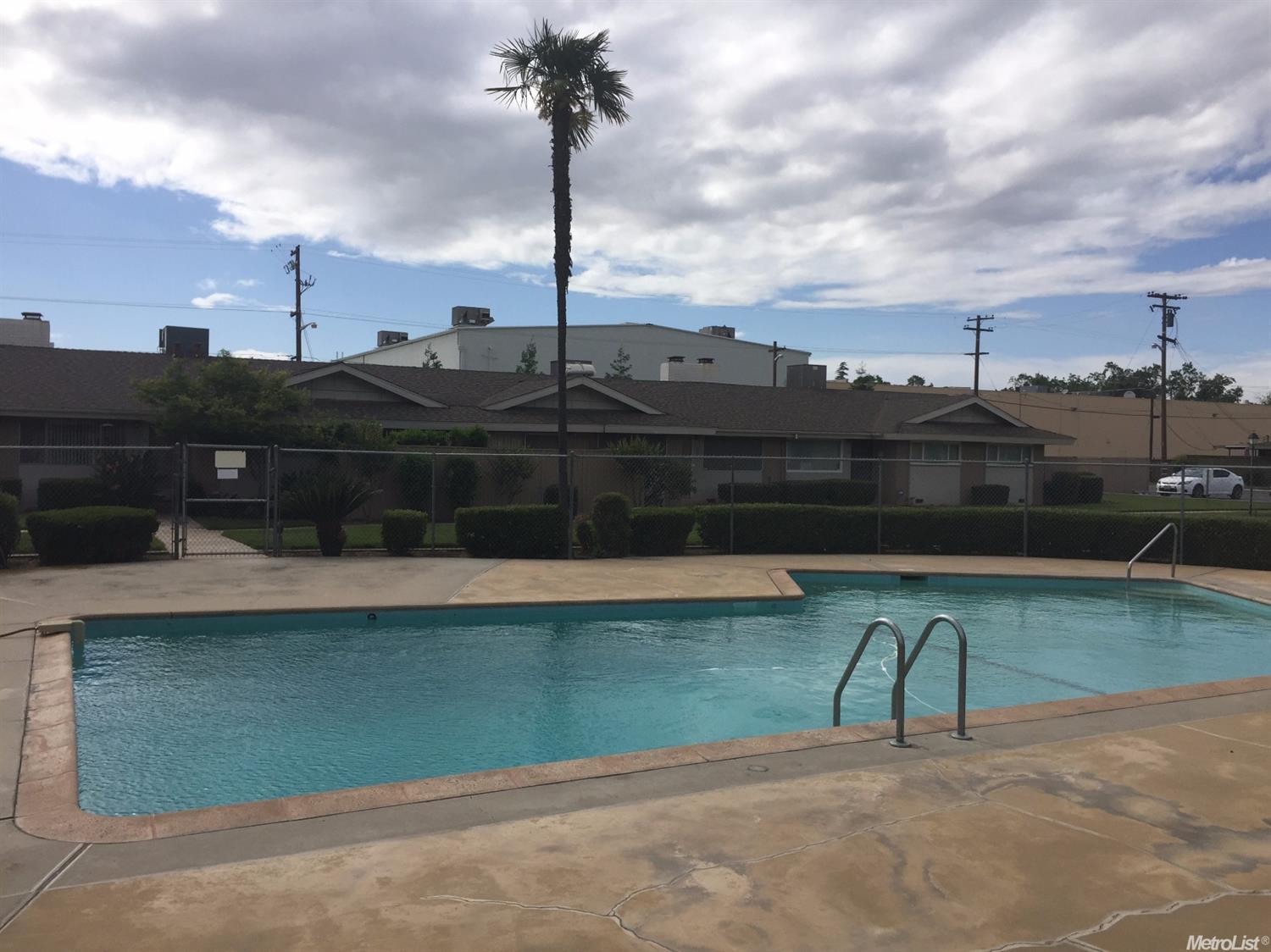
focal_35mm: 29
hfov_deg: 61.7
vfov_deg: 48.2
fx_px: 1064
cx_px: 636
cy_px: 476
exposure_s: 1/3597
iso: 32
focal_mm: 4.15
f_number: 2.2
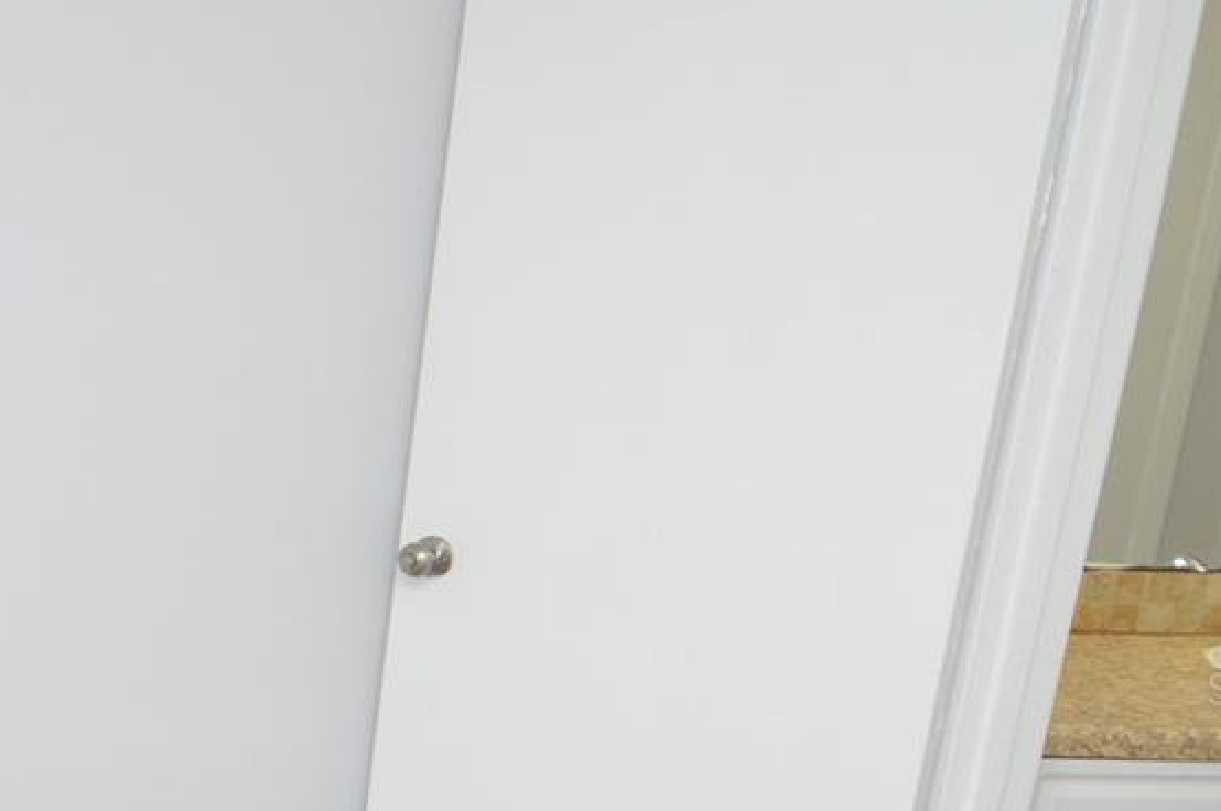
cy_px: 689
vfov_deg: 25.3
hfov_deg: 30.4
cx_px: -359
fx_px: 1762
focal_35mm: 52
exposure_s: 1/60
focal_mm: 12
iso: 400
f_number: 4
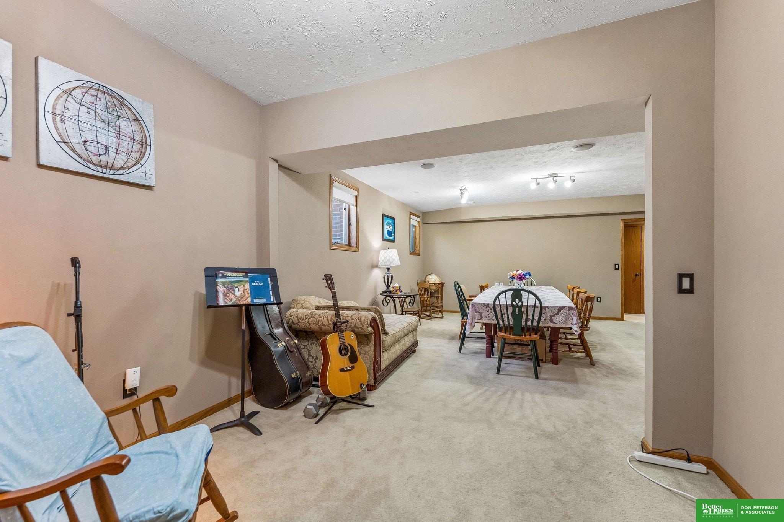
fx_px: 305
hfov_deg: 104.3
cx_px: 392
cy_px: 261
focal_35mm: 14
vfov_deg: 81.2
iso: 500
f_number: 6.3
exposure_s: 1/5
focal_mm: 14
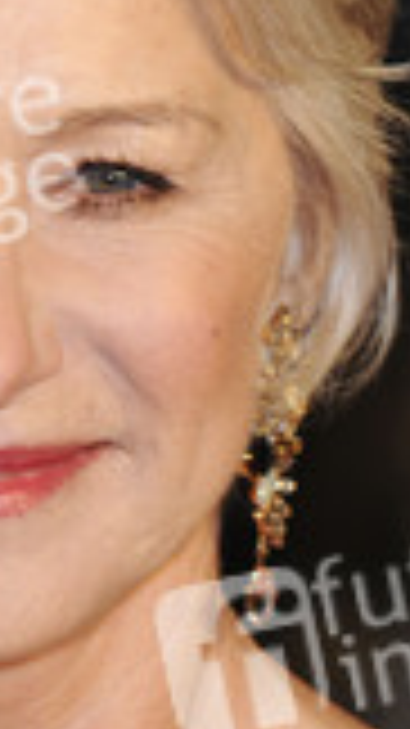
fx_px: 13143
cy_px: 410
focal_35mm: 679
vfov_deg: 3.2
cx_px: -20
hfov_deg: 1.8
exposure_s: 1/200
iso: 500
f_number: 4
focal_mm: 175
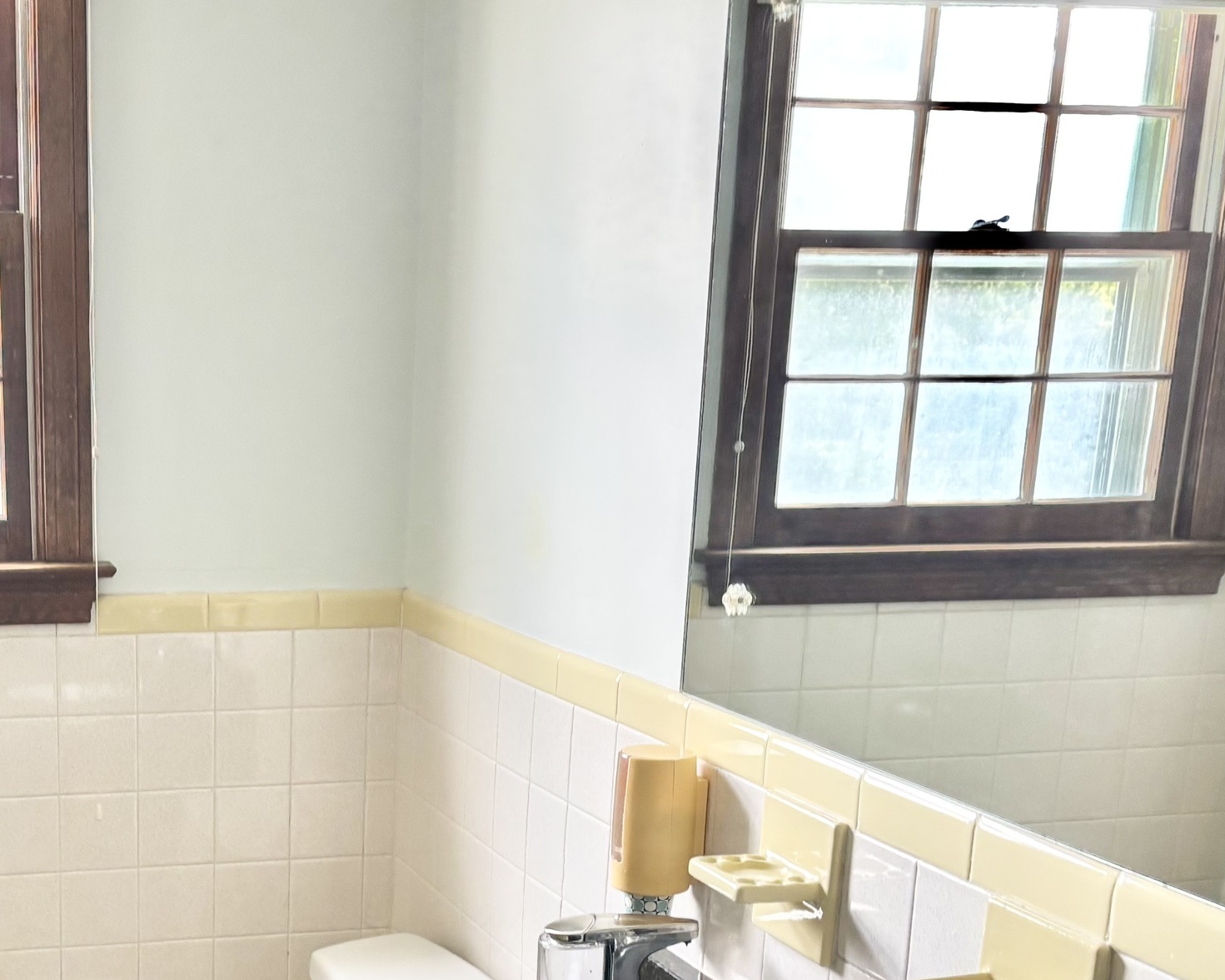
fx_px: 1922
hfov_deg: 34.1
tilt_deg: -13.1
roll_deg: -0.3
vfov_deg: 27.8
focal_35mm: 53
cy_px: 846
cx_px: 213
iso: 125
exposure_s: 1/60
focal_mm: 5.96
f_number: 1.6
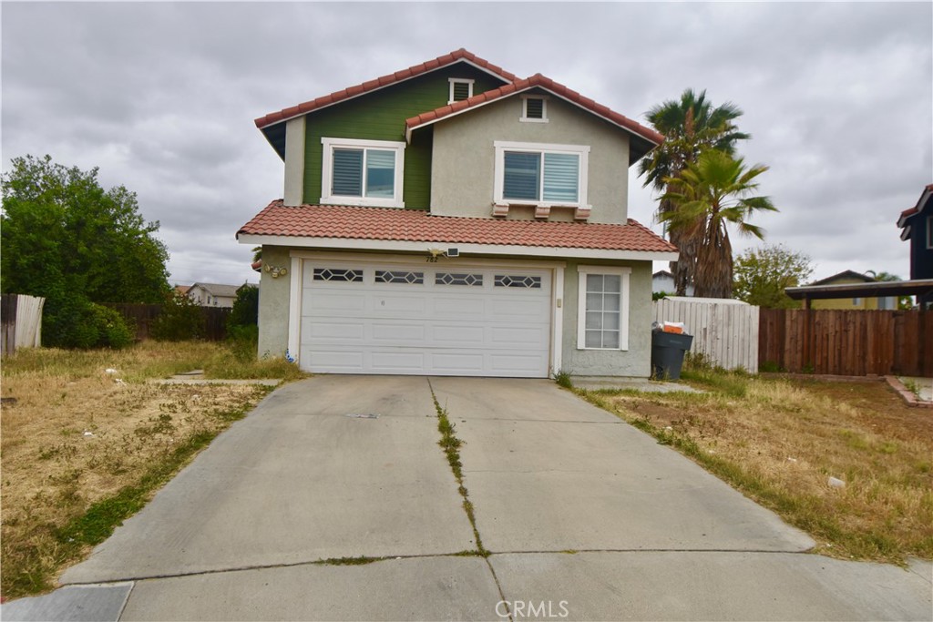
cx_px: 466
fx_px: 583
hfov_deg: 77.3
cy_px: 311
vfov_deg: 56.2
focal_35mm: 22
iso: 200
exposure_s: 1/400
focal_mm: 15
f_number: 10
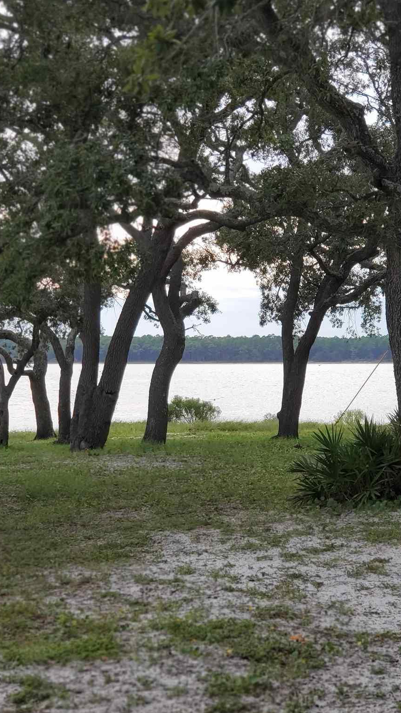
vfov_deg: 27.9
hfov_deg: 15.9
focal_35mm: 76
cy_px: 358
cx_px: 212
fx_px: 1437
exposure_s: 1/481
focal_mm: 6
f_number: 2.4
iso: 50
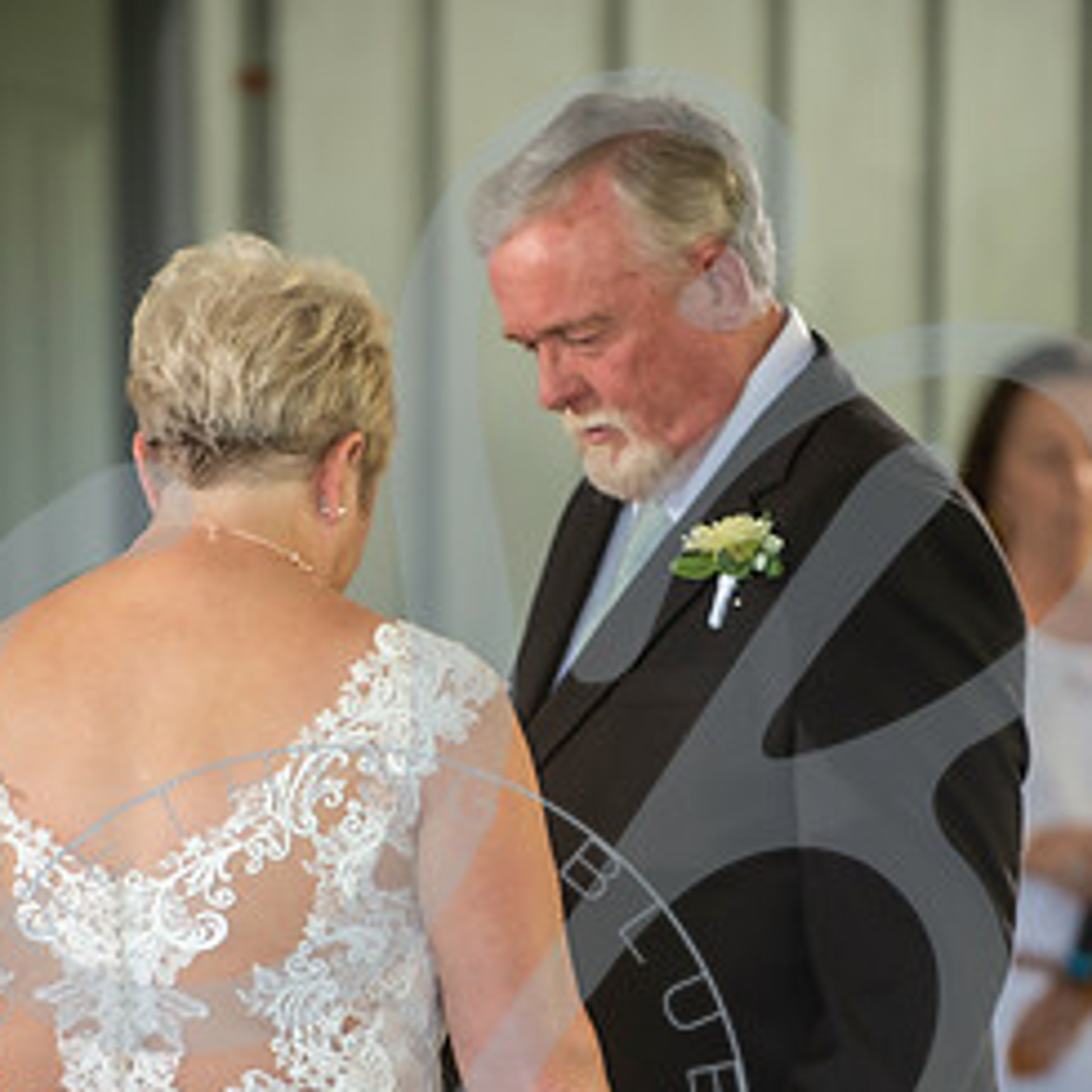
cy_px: 820
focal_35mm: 312
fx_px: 11135
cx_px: 539
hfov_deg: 5.6
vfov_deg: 5.6
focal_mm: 200
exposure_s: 1/200
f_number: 2.8
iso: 320
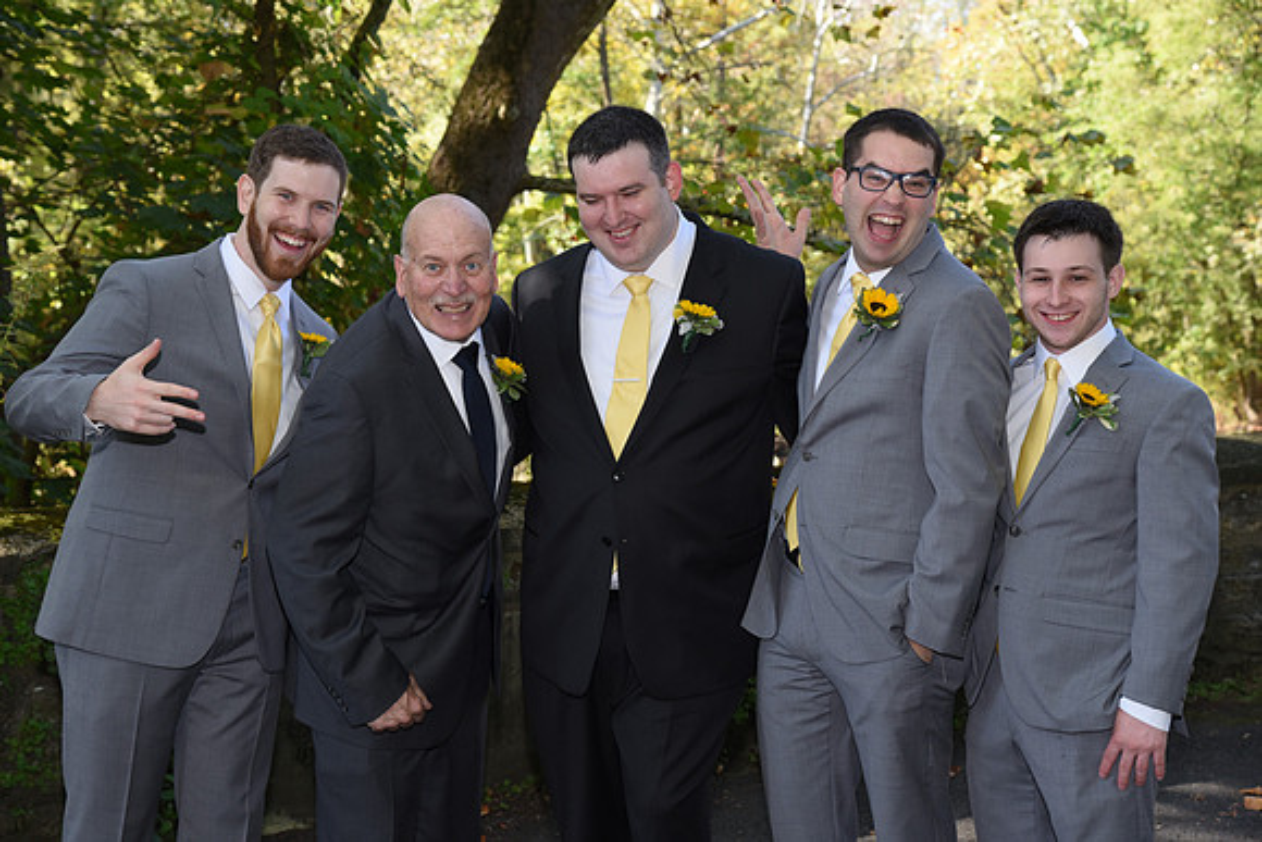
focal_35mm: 66
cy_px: 421
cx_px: 631
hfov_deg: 30.5
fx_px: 2314
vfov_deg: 20.6
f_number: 6.3
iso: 640
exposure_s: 1/200
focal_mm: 66
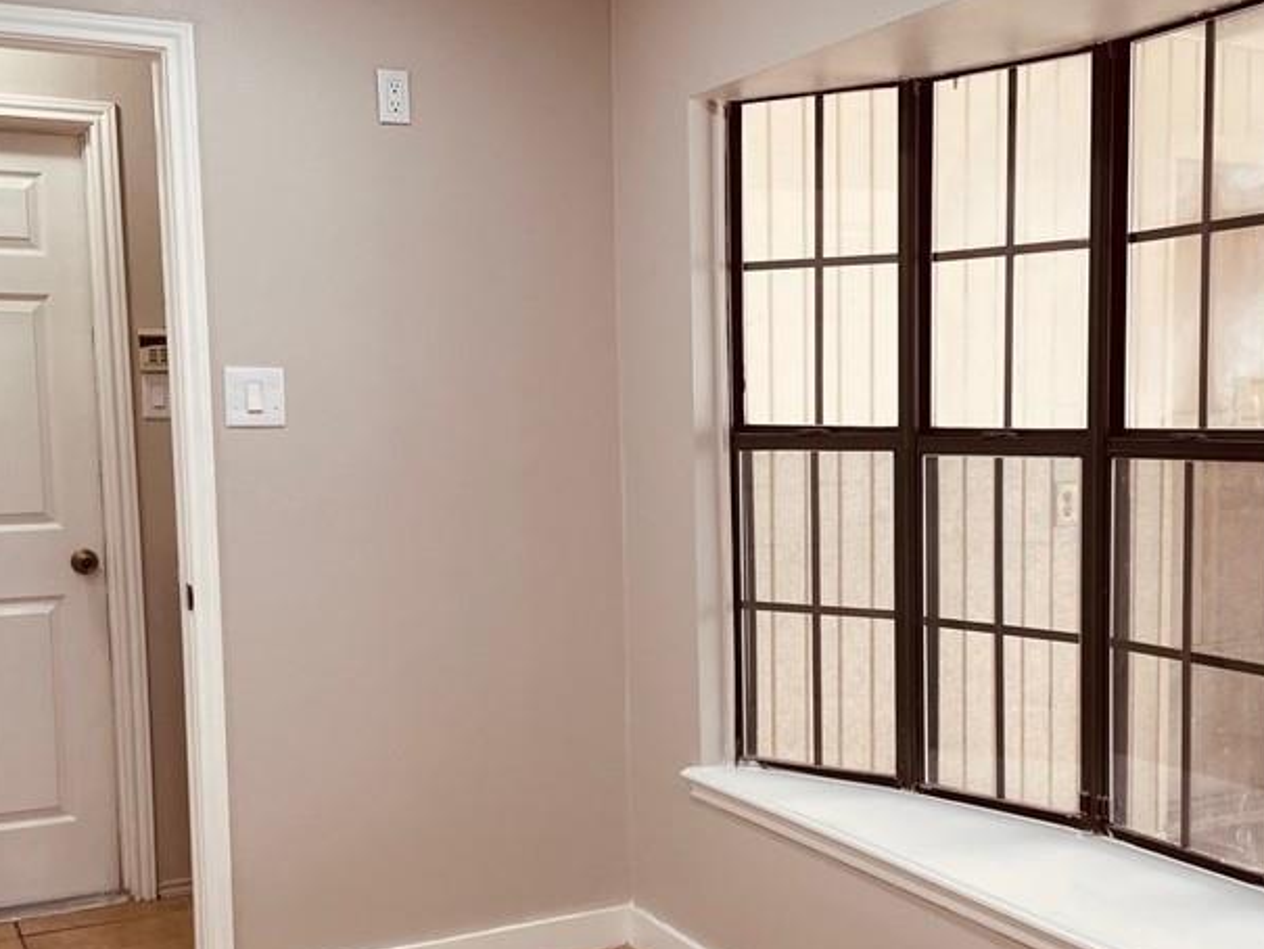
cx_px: 756
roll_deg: +1.5
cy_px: 594
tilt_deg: -4.7
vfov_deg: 32.7
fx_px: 1607
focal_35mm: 44
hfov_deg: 42.7
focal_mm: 4.2
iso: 80
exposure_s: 1/120
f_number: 1.6
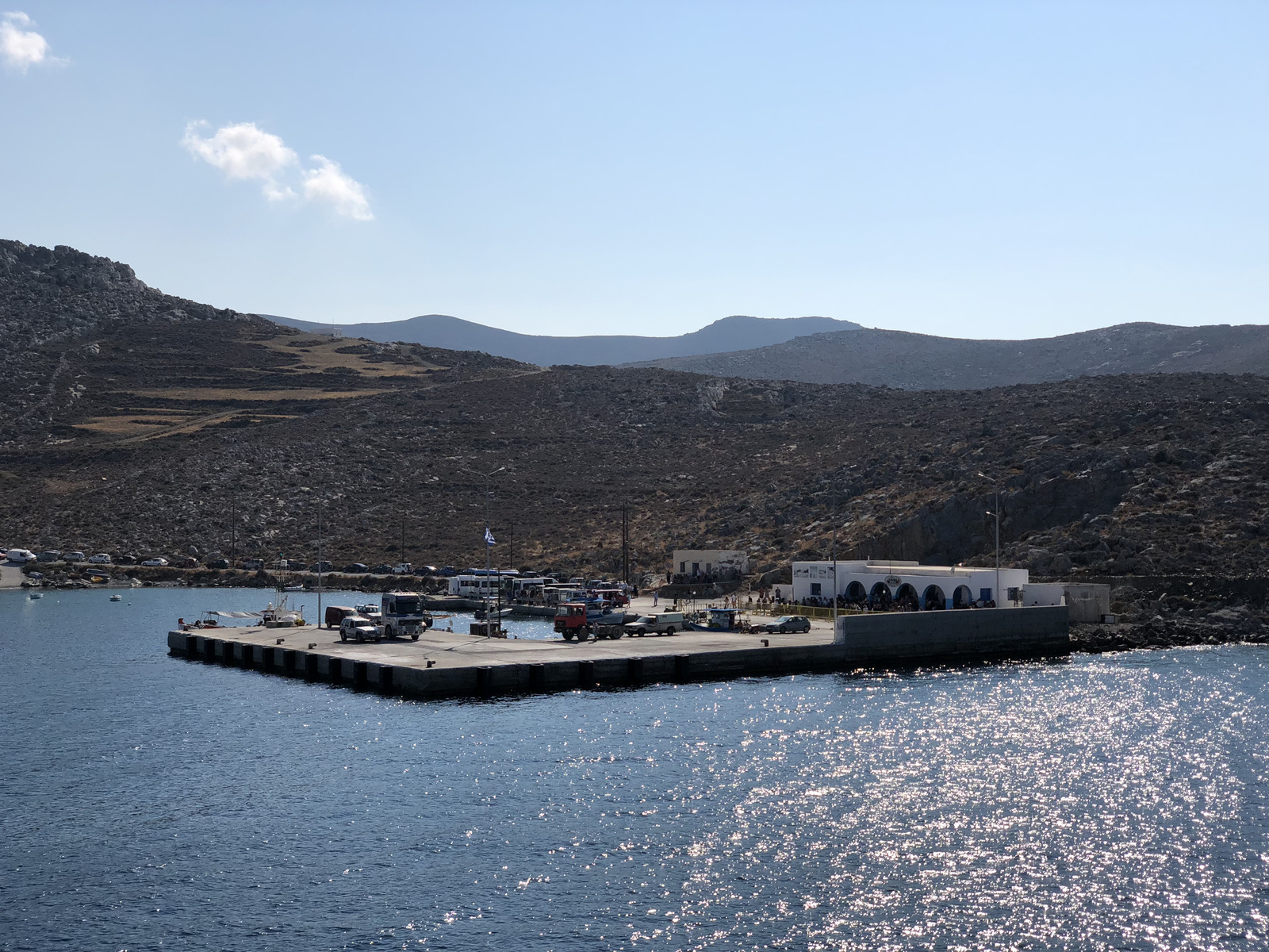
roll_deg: +0.9
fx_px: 1906
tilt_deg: +1.6
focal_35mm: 52
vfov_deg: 28.0
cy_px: 476
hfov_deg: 36.8
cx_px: 634
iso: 16
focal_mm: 6
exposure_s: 1/3690
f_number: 2.4
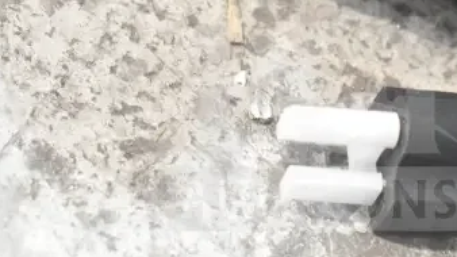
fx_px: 1648
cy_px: 124
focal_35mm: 136
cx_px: 318
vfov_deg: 8.9
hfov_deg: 15.7
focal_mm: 48
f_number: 5.3
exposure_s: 1/80
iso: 7200
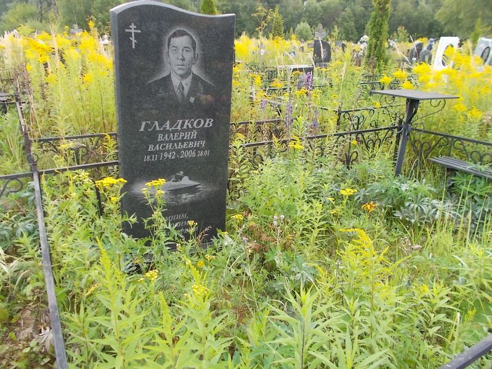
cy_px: 184
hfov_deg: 67.3
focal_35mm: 26
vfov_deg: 53.1
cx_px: 246
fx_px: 370
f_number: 3.2
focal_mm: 4.6
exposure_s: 1/125
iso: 80
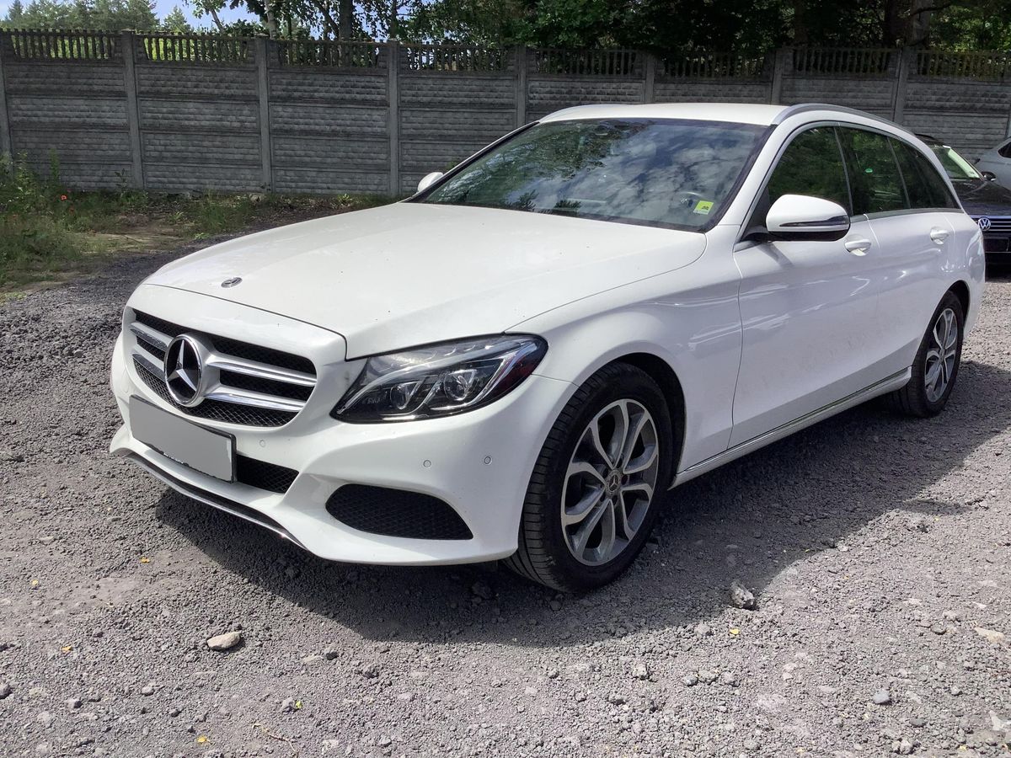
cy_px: 379
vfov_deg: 45.4
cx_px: 506
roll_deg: -1.4
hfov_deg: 58.4
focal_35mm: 31
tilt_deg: -13.9
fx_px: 905
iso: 25
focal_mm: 3.3
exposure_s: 1/1664
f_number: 2.4
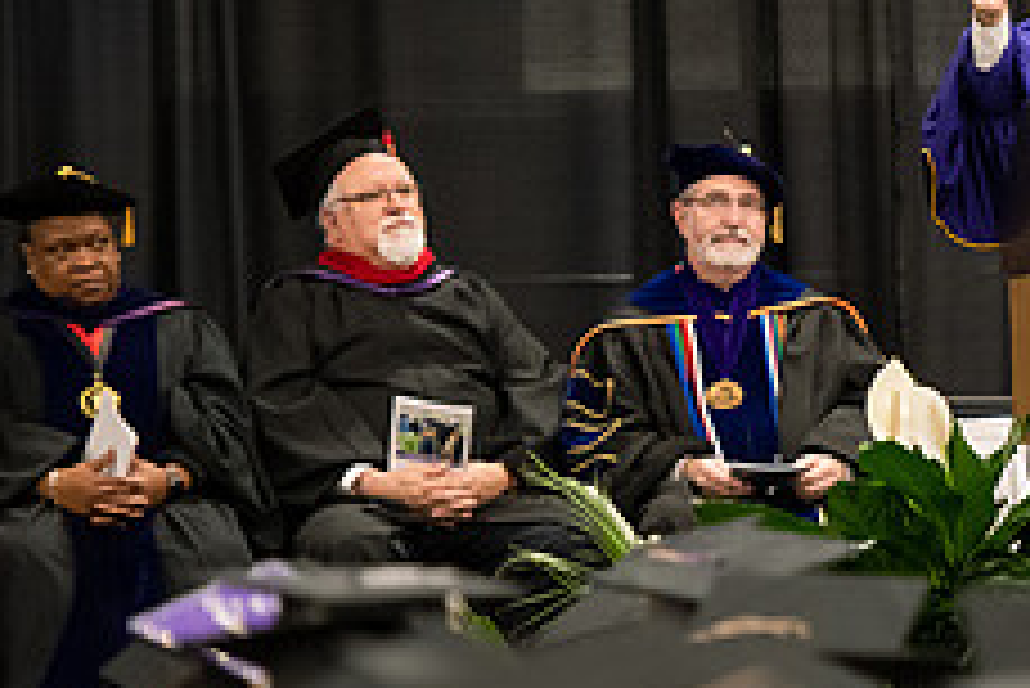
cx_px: 1259
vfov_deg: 3.5
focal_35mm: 392
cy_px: 474
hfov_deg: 5.2
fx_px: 11222
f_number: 3.2
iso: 3200
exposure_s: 1/200
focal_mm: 155
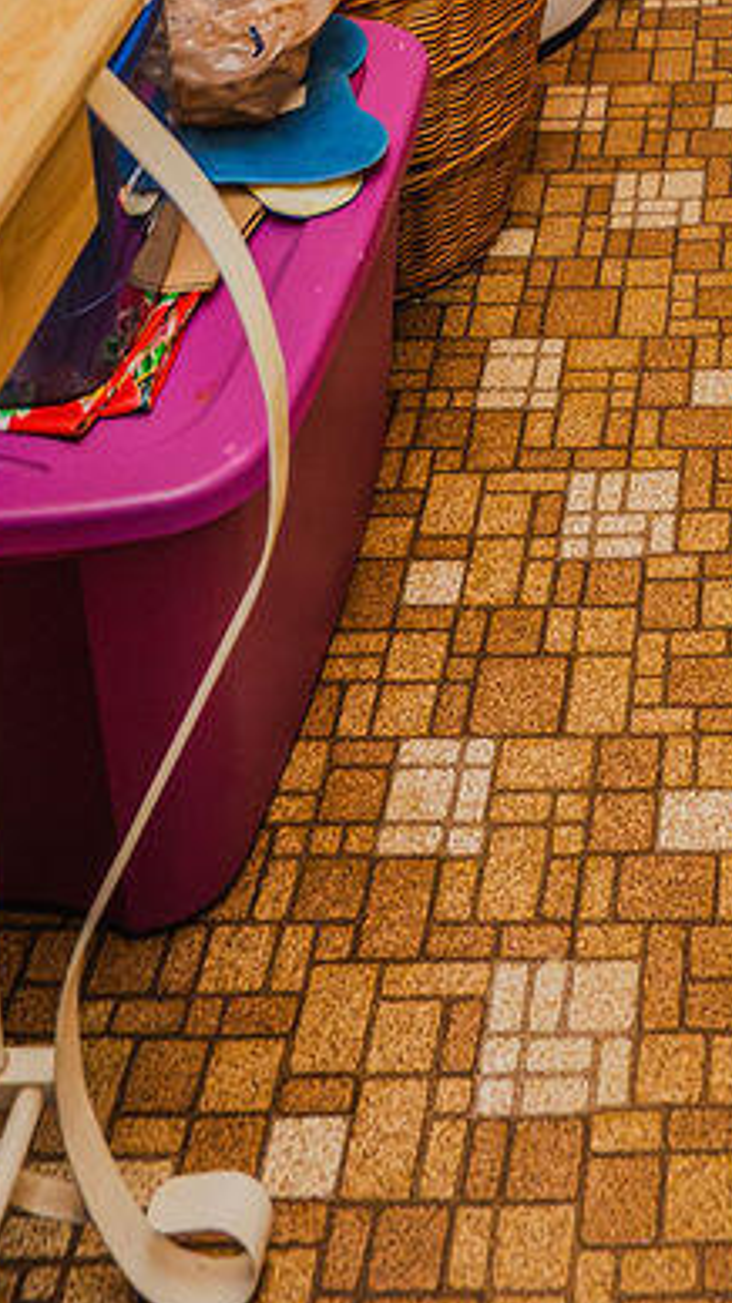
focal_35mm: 58
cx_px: 836
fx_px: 2003
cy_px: -702
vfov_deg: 25.7
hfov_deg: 19.7
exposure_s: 1/200
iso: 2000
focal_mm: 14
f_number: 4
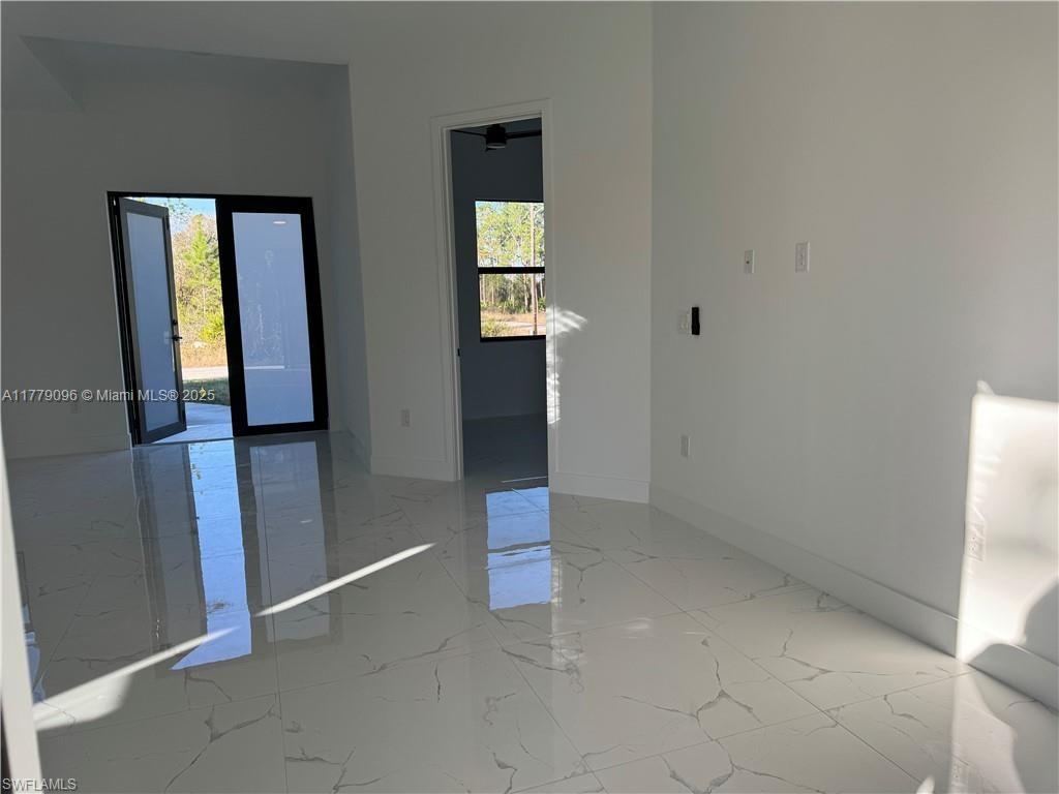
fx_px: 734
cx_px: 530
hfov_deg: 71.6
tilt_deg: -9.3
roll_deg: +1.3
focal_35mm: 24
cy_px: 397
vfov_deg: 56.8
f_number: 1.78
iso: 80
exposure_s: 1/506
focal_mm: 6.76
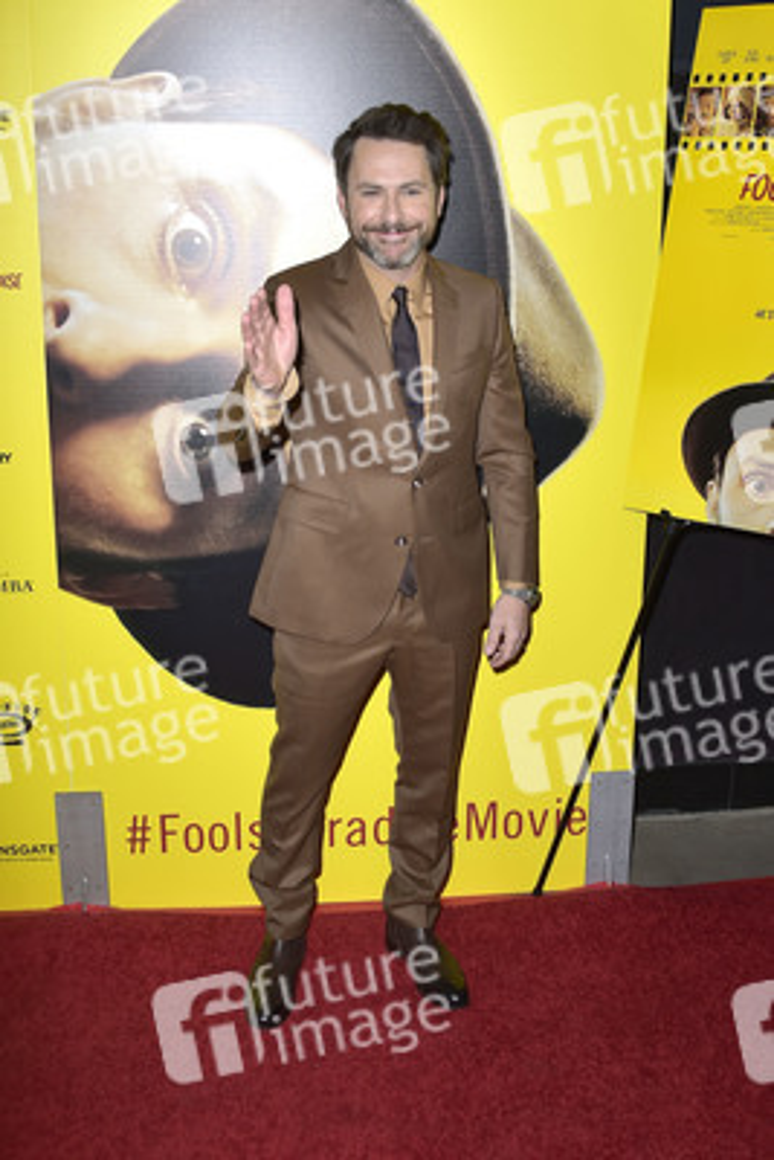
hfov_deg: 41.1
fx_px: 1031
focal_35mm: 32
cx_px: 387
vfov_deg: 58.7
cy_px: 580
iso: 250
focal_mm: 32
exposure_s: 1/250
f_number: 6.3
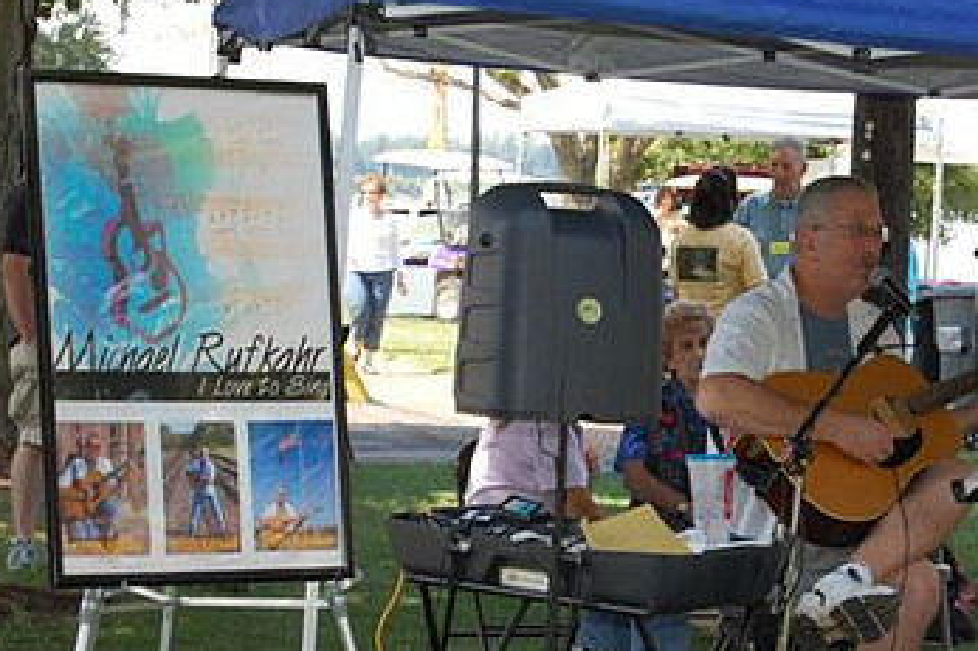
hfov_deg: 14.9
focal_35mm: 138
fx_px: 3743
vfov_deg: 9.9
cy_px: 324
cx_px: 600
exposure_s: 1/400
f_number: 5.6
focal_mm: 55
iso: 400
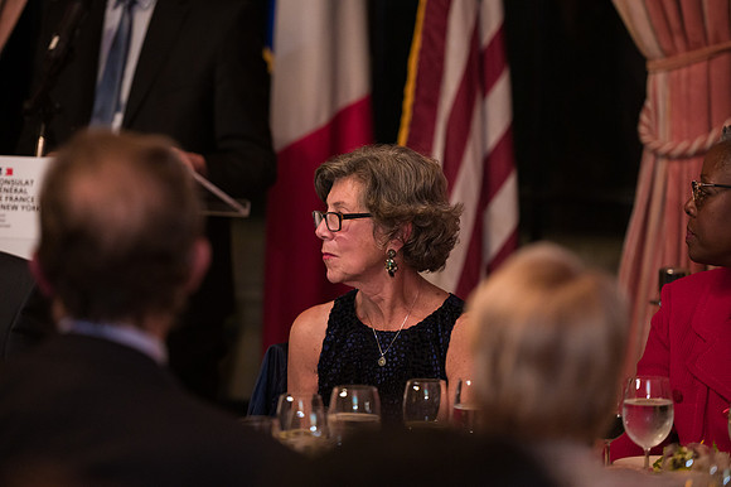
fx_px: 3759
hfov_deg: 11.1
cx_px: 366
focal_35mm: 185
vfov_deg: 7.4
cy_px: 244
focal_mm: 185
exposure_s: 1/200
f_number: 3.2
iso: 3200
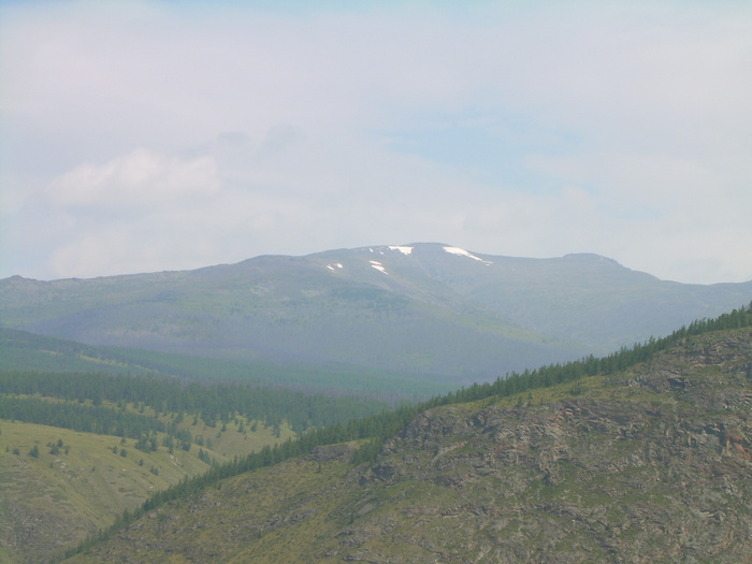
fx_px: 2390
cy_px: 282
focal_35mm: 110
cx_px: 376
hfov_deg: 17.9
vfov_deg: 13.5
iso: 50
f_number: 8
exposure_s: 1/136
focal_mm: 18.9
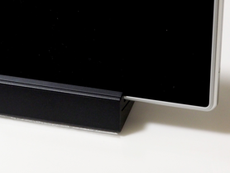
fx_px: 1377
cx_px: 56
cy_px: 28
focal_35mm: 207
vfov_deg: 7.2
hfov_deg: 9.5
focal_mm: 60
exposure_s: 1/25
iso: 1600
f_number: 4
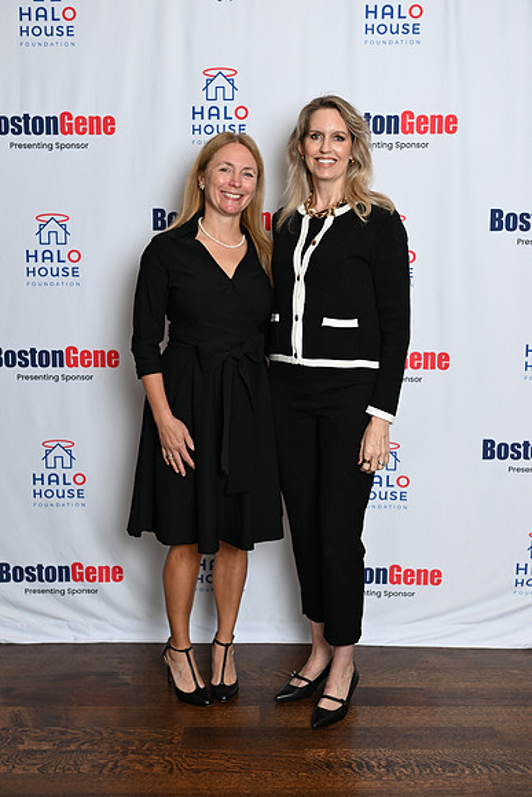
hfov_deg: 28.1
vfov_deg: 41.1
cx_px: 266
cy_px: 398
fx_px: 1063
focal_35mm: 48
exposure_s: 1/80
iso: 200
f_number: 3.5
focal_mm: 48
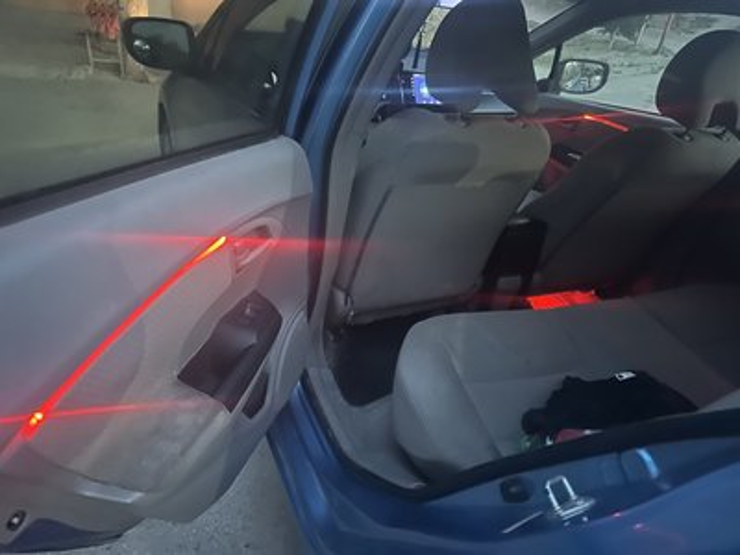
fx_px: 513
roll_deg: -10.5
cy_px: 278
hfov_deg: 71.6
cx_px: 370
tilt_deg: -28.9
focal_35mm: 24
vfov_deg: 56.8
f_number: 1.78
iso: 2000
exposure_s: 1/19
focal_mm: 6.86
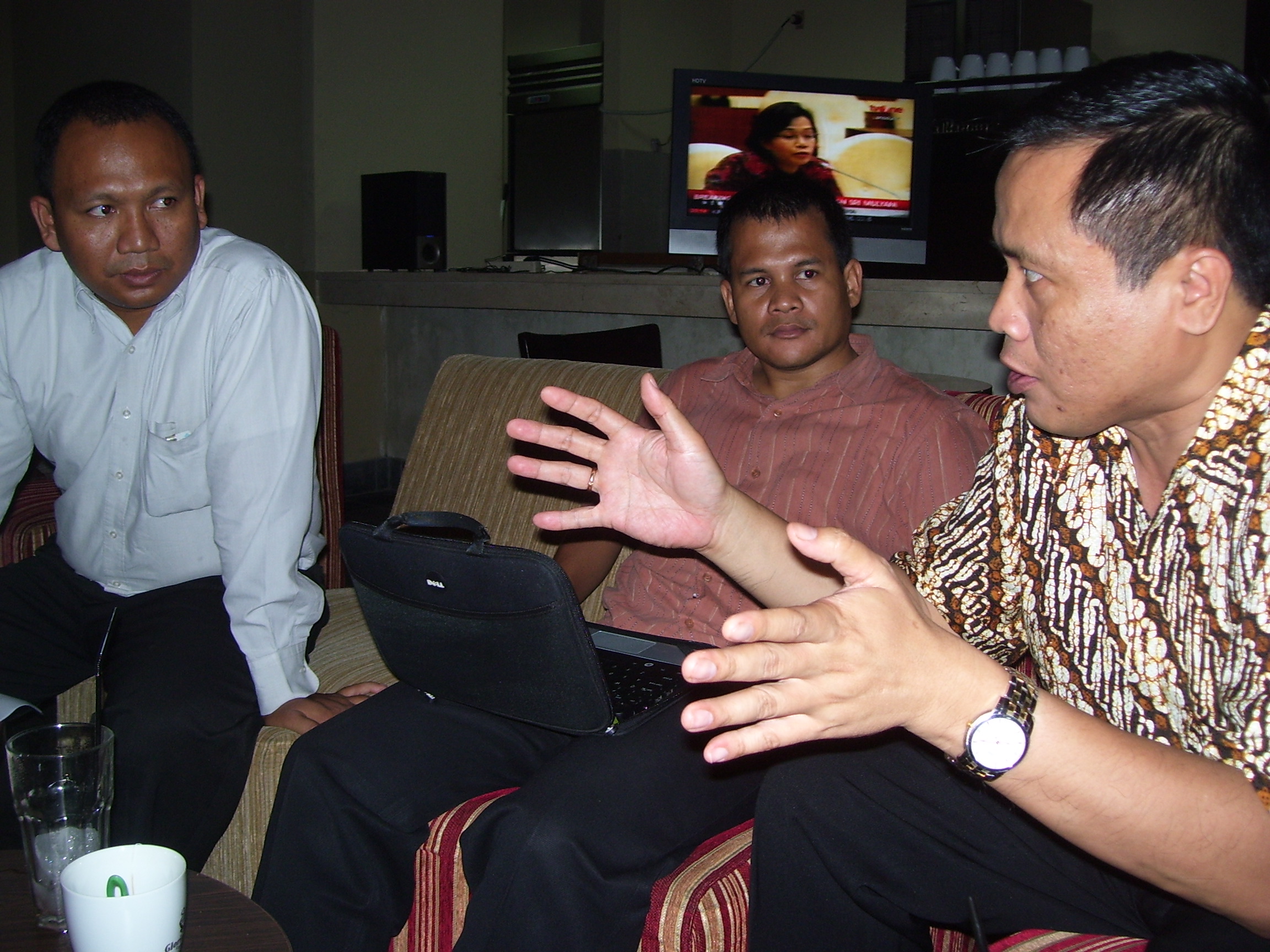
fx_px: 1321
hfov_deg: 51.4
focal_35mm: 36
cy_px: 476
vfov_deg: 39.7
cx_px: 635
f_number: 2.7
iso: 80
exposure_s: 1/60
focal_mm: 6
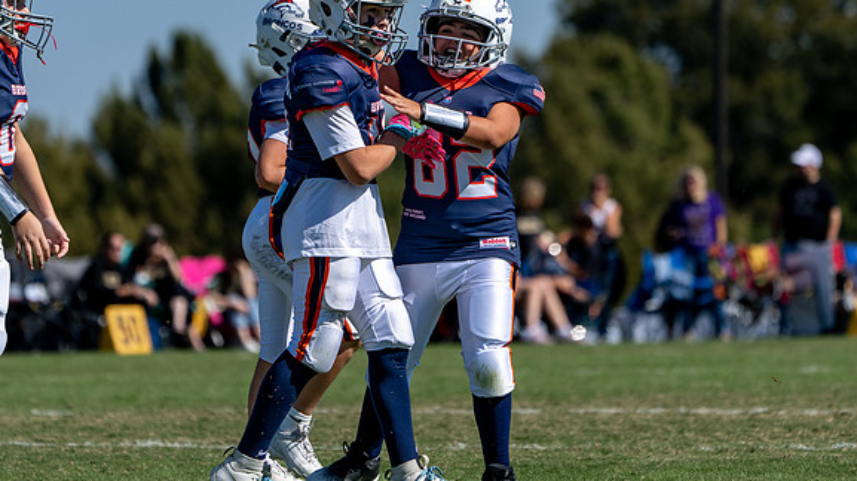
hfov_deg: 5.5
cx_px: 411
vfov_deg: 3.1
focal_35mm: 395
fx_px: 8972
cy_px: 171
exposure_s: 1/2500
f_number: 5.6
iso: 250
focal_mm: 291
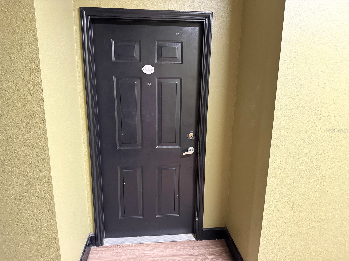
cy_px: 130
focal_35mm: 24
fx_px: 242
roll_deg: -0.6
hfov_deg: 71.6
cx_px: 174
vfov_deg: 56.8
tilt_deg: -13.3
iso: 800
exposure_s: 1/40
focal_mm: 6.76
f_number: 1.78
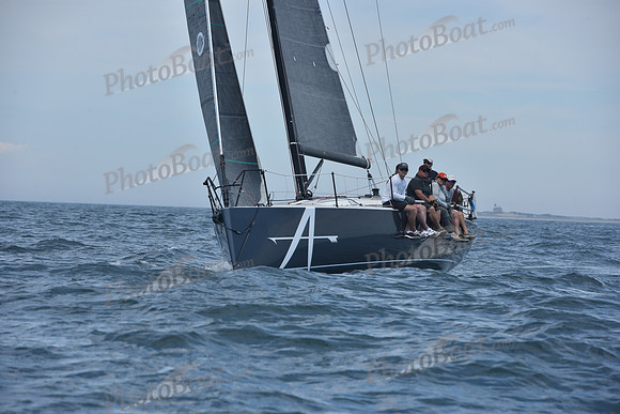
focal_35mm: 200
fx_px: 3445
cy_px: 207
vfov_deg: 6.9
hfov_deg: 10.3
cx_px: 310
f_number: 10
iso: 250
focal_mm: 200
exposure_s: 1/800
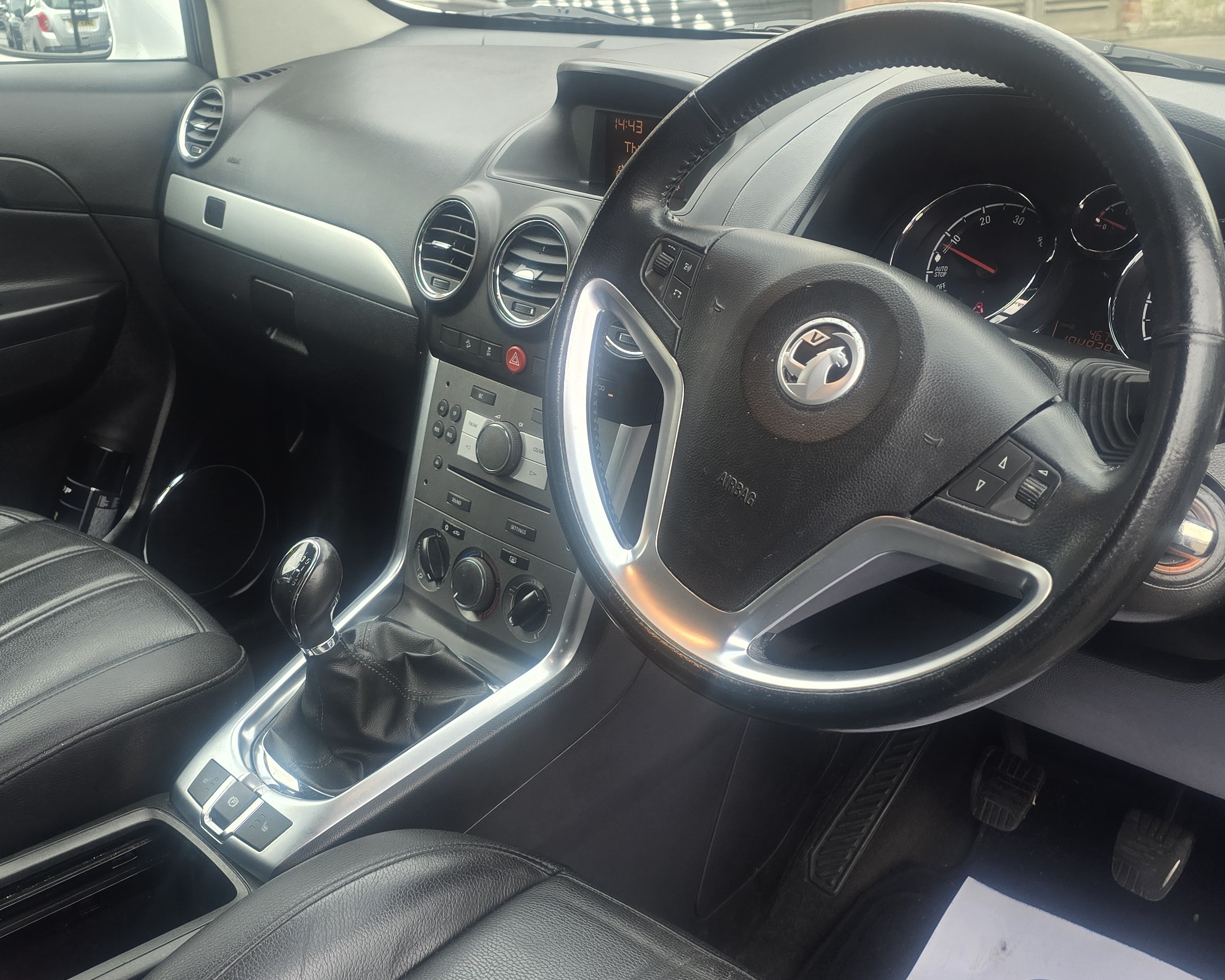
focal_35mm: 38
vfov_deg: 39.1
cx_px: 579
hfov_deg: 47.9
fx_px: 1378
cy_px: 410
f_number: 1.7
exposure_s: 1/180
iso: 100
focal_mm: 6.3
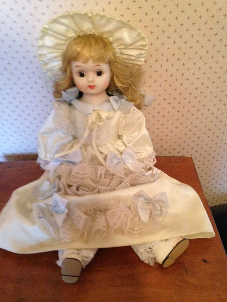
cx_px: 114
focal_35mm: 33
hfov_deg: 43.0
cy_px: 151
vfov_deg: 55.3
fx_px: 288
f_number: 2.4
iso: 400
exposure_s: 1/15
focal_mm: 4.12
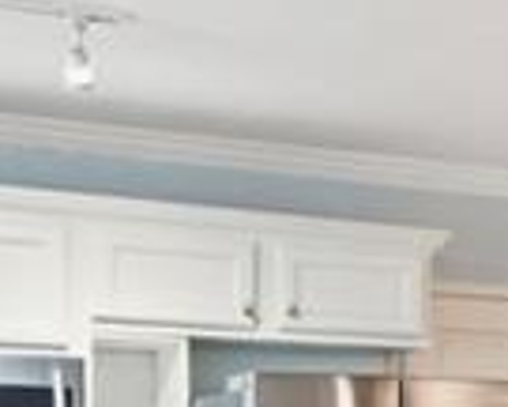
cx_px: 655
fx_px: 1503
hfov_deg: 18.0
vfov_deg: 14.6
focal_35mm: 100
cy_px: 550
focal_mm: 14
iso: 320
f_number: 8
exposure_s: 1/1.67
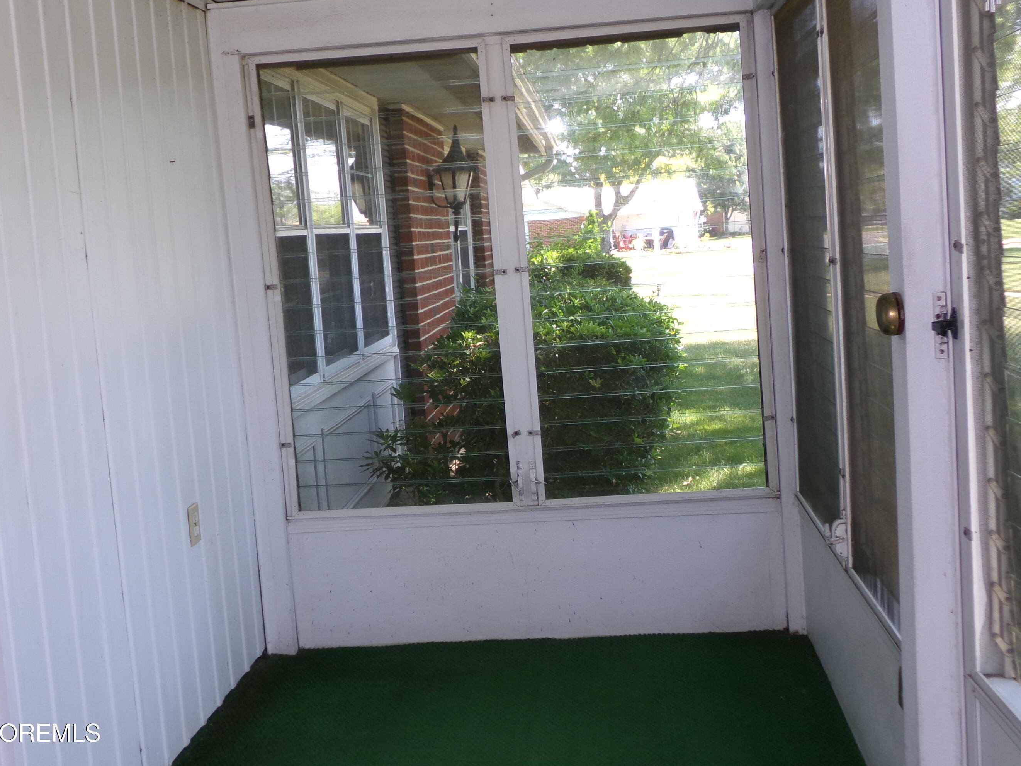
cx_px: 477
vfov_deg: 34.3
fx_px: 1239
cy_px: 338
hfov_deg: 44.8
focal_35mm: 42
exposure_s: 1/40
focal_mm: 6.6
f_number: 4
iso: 100
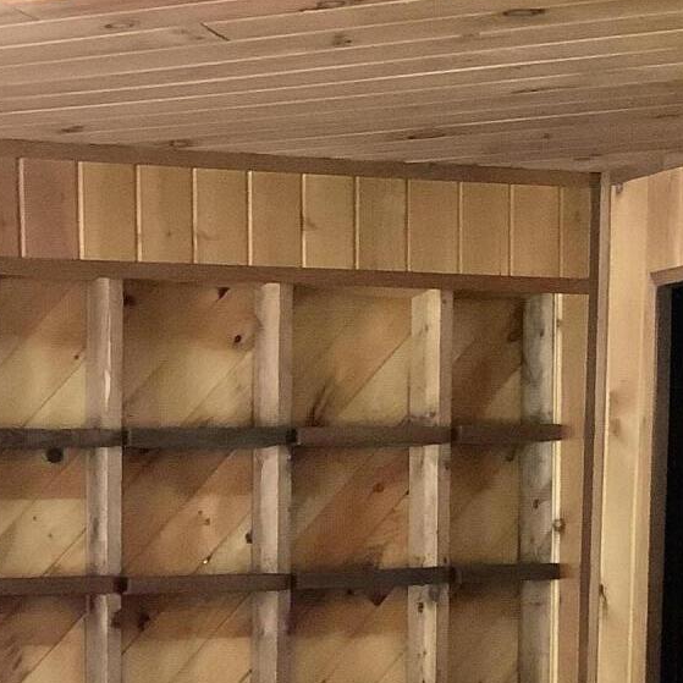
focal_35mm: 98
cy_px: 805
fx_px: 2188
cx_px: 169
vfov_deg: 17.0
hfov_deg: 17.6
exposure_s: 1/24
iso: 640
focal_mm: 3.3
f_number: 2.4
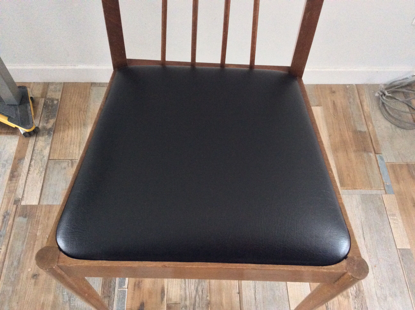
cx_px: 208
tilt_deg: -59.1
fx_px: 383
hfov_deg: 56.9
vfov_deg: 44.1
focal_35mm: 32
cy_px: 155
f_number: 2.4
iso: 400
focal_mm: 3.3
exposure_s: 1/17
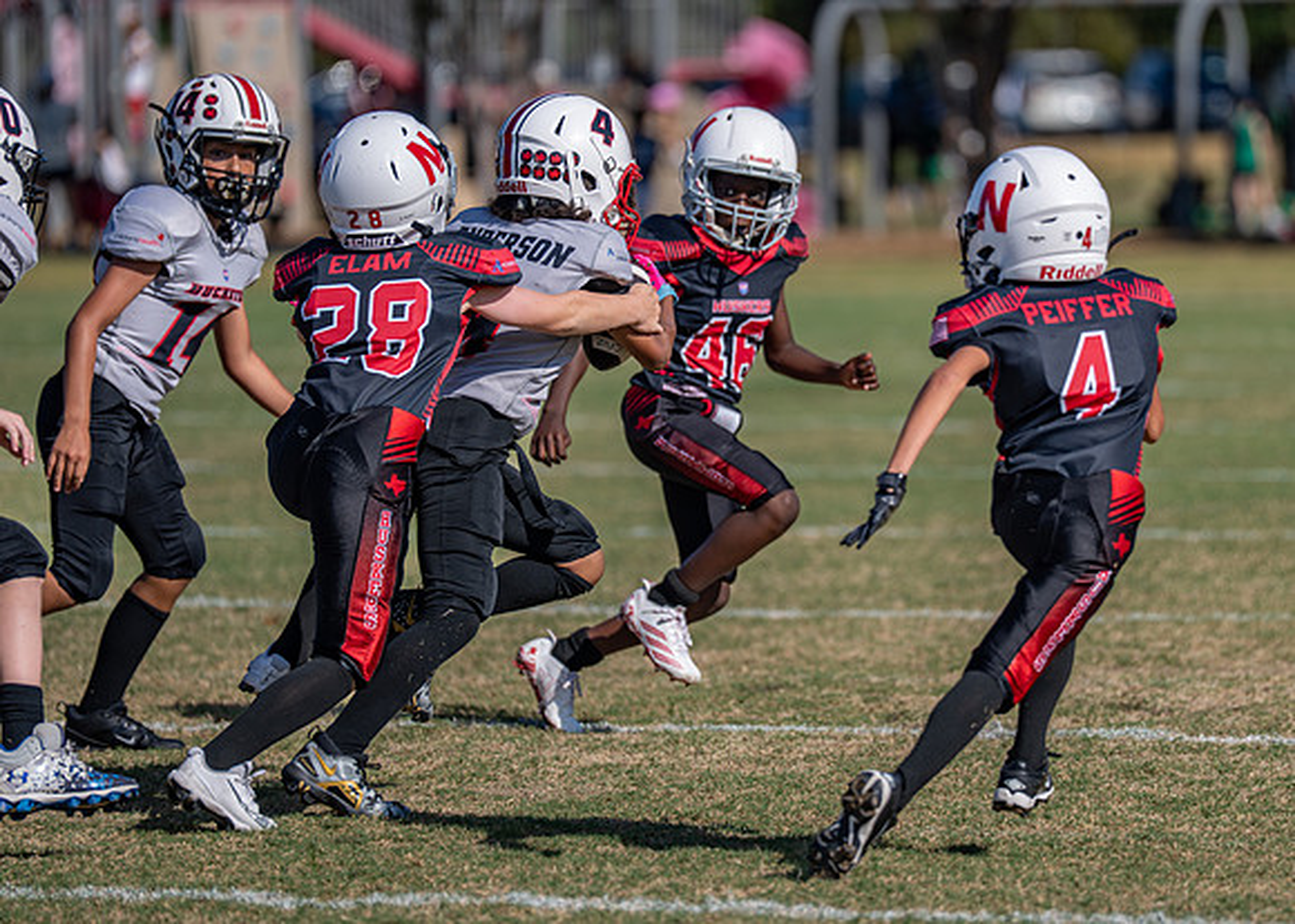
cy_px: 333
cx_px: 789
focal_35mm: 283
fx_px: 10399
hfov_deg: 7.1
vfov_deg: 5.1
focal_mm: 200
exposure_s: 1/2500
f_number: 2.8
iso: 100
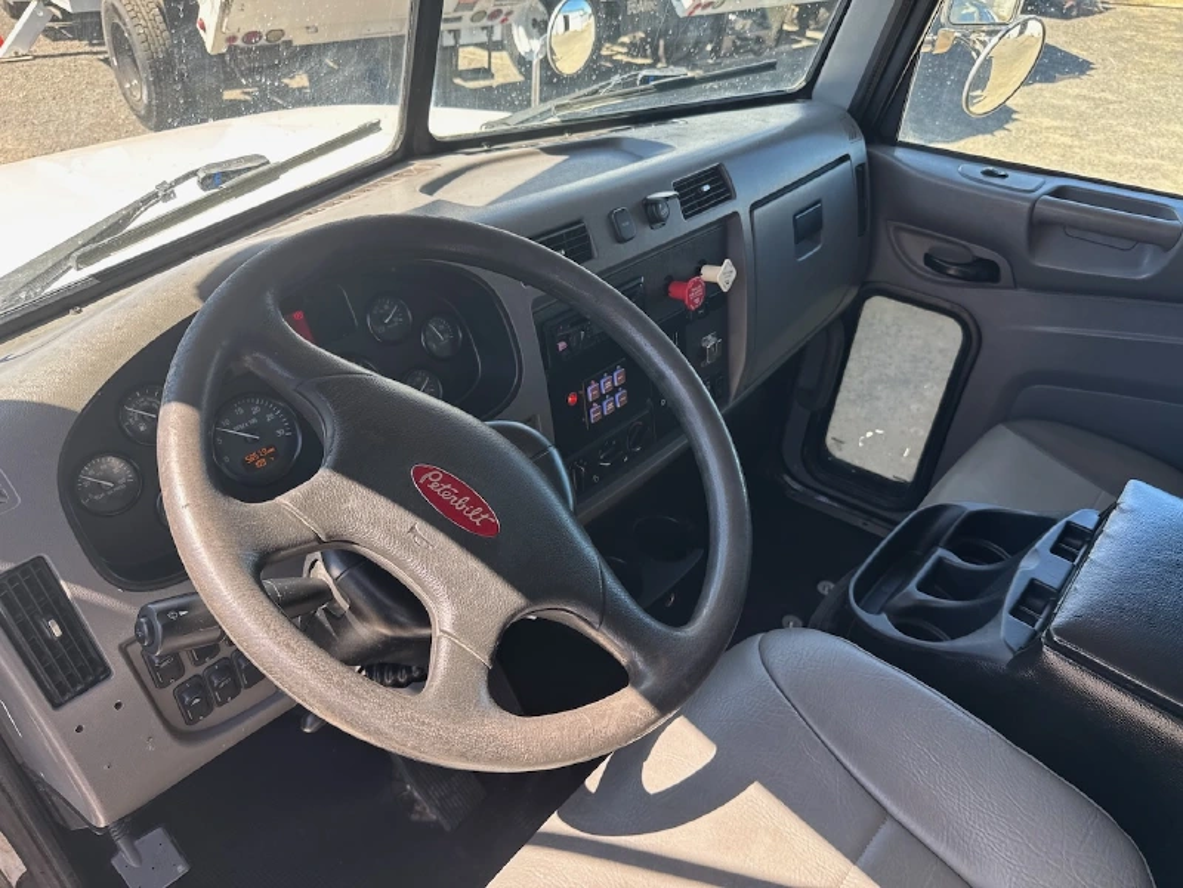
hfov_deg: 71.6
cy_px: 444
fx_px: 820
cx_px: 592
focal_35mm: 24
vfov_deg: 56.8
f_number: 1.78
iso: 80
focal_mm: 6.76
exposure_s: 1/296
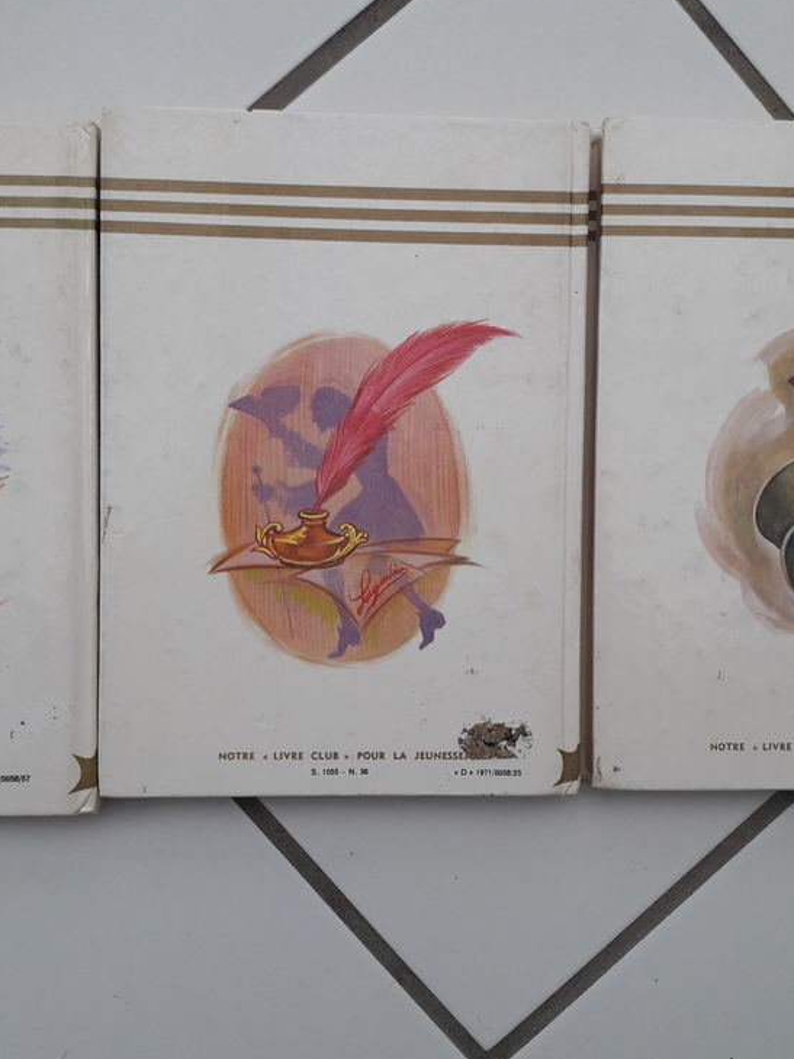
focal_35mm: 37
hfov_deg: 38.6
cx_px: 375
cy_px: 534
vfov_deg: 50.2
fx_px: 1132
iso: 40
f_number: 1.9
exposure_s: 1/137
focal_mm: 3.6
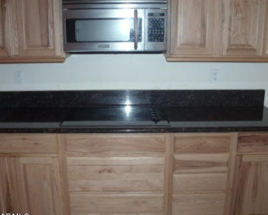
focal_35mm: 43
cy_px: 111
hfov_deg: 42.9
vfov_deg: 34.9
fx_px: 341
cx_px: 124
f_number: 2.9
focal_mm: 6.3
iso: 200
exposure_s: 1/60
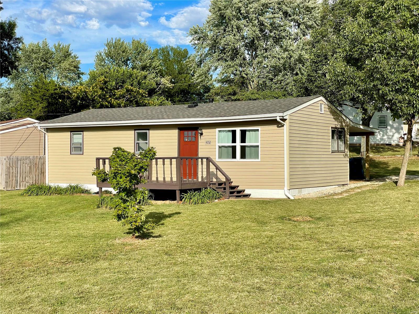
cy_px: 157
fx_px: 629
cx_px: 210
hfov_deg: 36.8
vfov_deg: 28.0
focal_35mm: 52
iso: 25
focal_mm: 6
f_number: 2
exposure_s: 1/1597
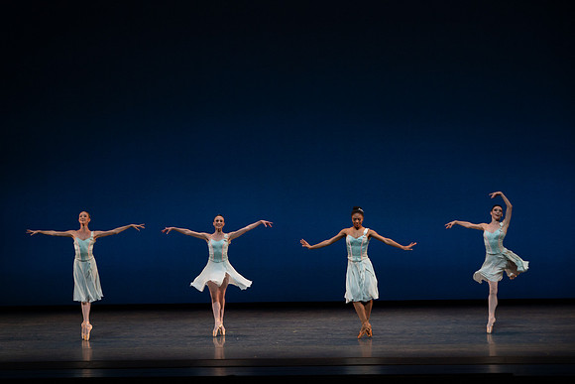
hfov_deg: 18.4
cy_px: 192
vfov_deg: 12.3
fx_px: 1773
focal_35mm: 111
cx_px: 288
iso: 3200
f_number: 8
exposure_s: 1/500
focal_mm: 111
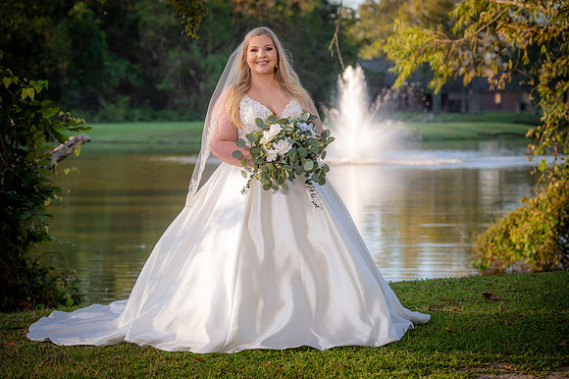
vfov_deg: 13.4
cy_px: 190
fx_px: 1611
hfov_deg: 20.0
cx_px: 284
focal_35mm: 102
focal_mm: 102
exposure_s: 1/160
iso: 125
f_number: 5
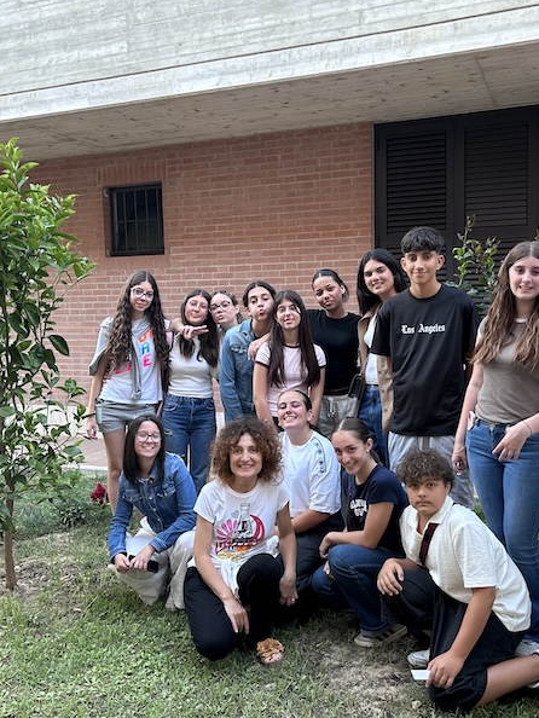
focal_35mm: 35
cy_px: 357
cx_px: 280
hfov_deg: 40.7
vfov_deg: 52.6
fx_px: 726
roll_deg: +1.0
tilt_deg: -4.9
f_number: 1.5
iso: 125
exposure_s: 1/70
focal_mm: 5.7
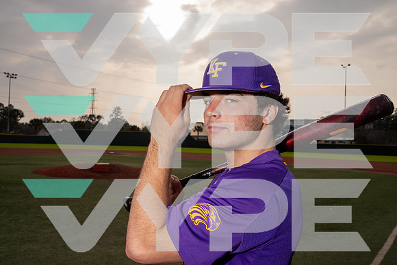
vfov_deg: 37.9
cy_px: 132
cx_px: 198
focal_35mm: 35
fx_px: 386
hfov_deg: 54.4
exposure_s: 1/250
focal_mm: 35
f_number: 8
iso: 125
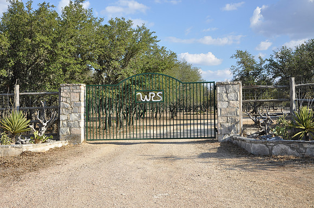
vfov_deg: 23.7
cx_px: 157
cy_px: 104
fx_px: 496
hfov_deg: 35.1
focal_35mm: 57
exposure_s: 1/160
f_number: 6.3
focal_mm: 38
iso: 200
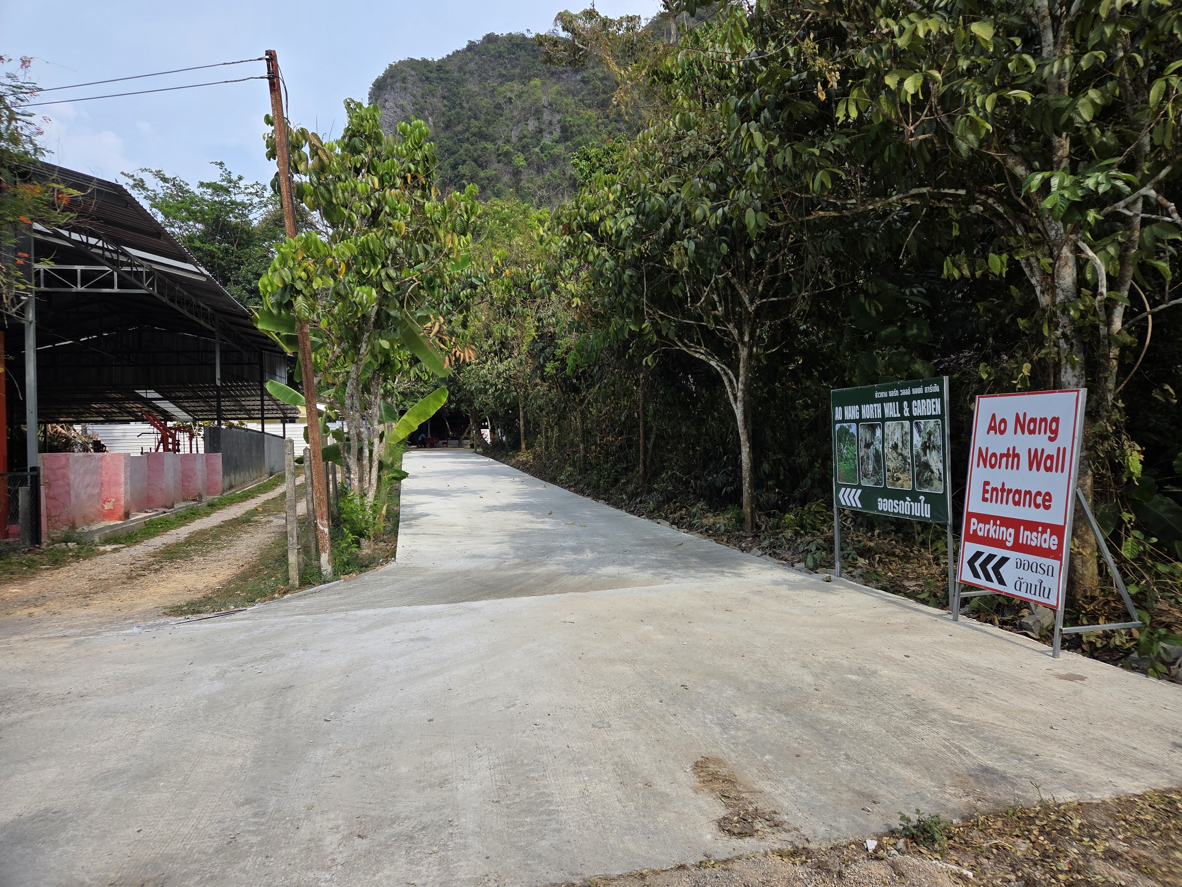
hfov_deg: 73.9
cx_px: 591
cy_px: 444
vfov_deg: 58.9
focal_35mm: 23
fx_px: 785
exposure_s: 1/2701
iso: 80
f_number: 1.8
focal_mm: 5.4
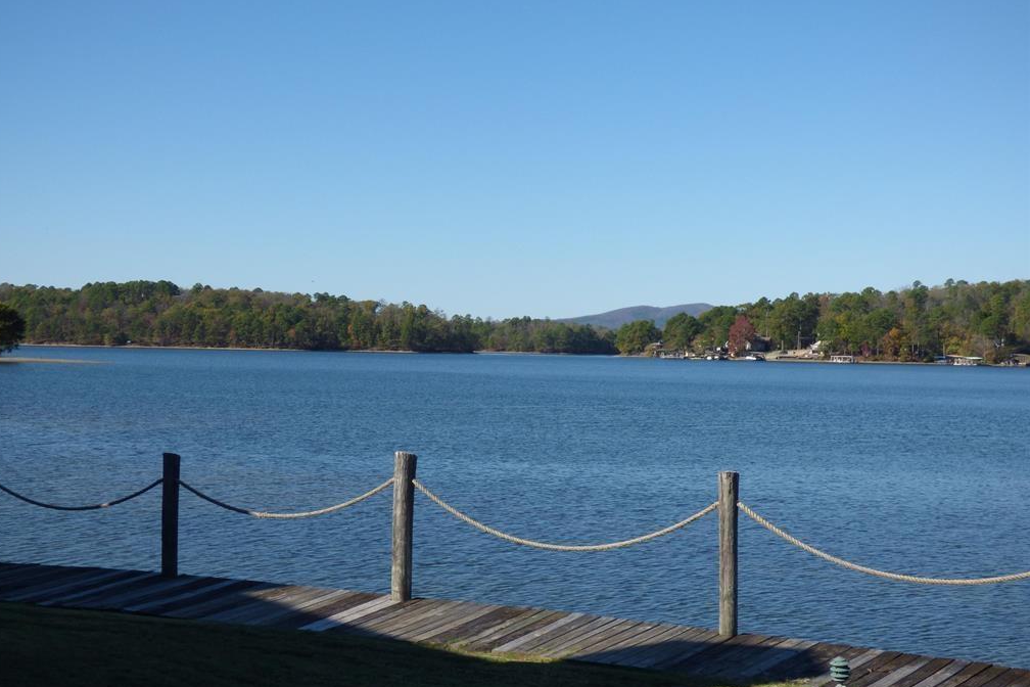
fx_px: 1602
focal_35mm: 56
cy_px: 357
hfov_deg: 35.6
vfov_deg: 24.2
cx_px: 508
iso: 100
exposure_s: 1/800
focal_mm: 9.1
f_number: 3.9
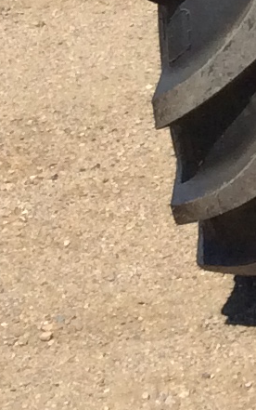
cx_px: 862
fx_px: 2219
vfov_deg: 10.0
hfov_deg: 6.0
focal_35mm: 199
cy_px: -334
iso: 32
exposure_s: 1/1506
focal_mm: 3.3
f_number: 2.4
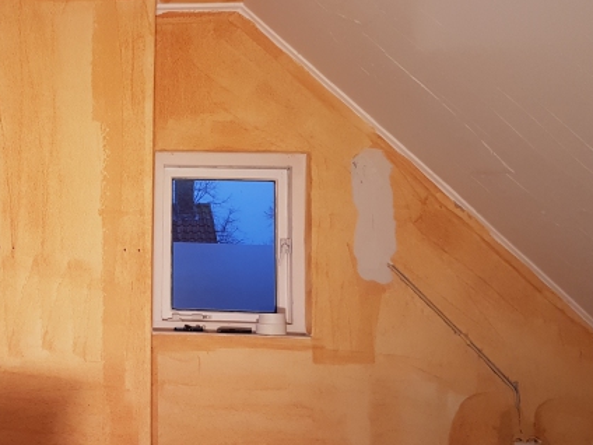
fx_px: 839
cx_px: 71
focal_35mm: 49
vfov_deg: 29.6
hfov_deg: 36.7
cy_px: 185
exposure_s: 1/50
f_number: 1.7
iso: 64
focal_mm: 4.2
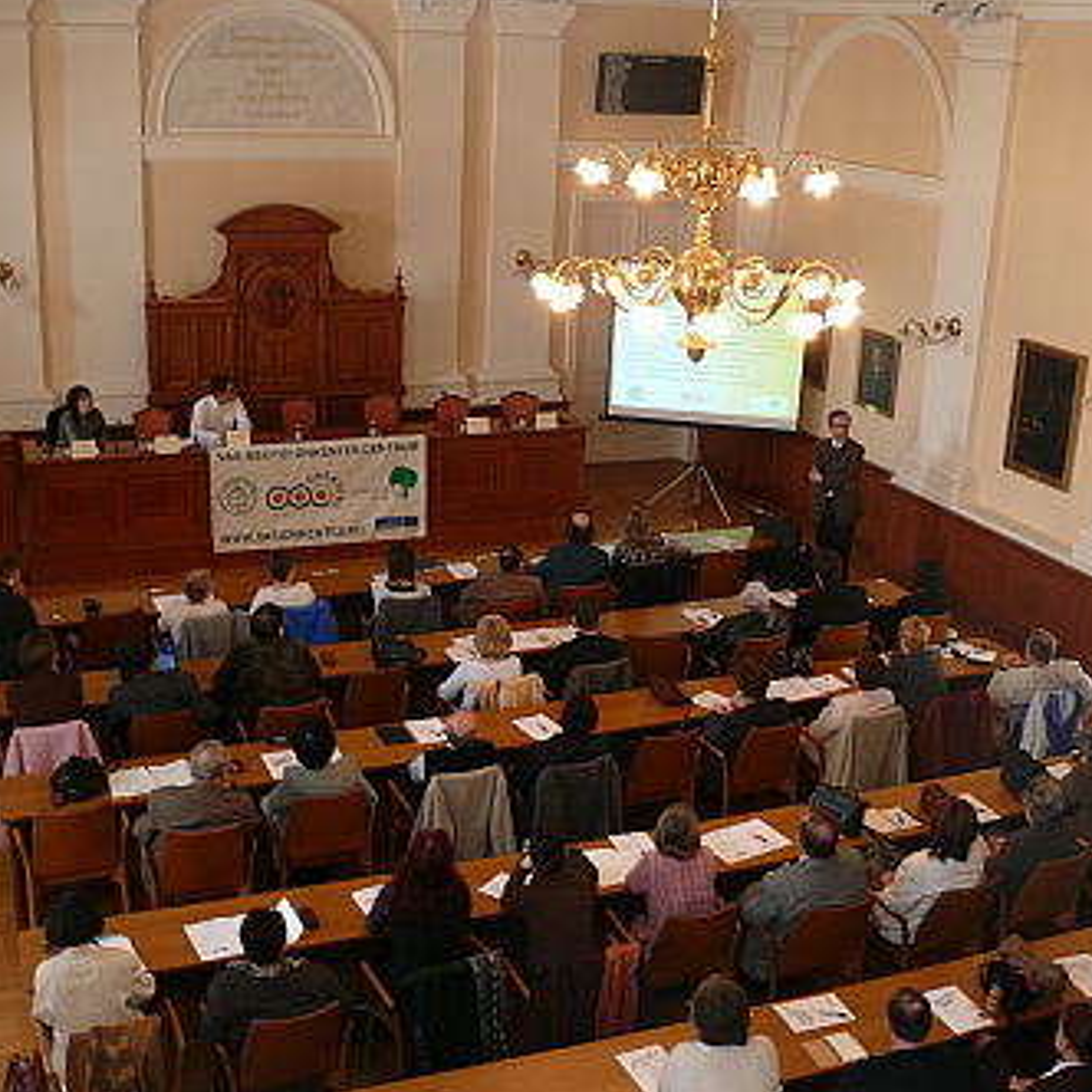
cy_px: 546
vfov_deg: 40.0
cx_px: 553
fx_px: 1499
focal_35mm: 42
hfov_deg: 40.0
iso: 100
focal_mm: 7.4
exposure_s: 1/20
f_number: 2.8
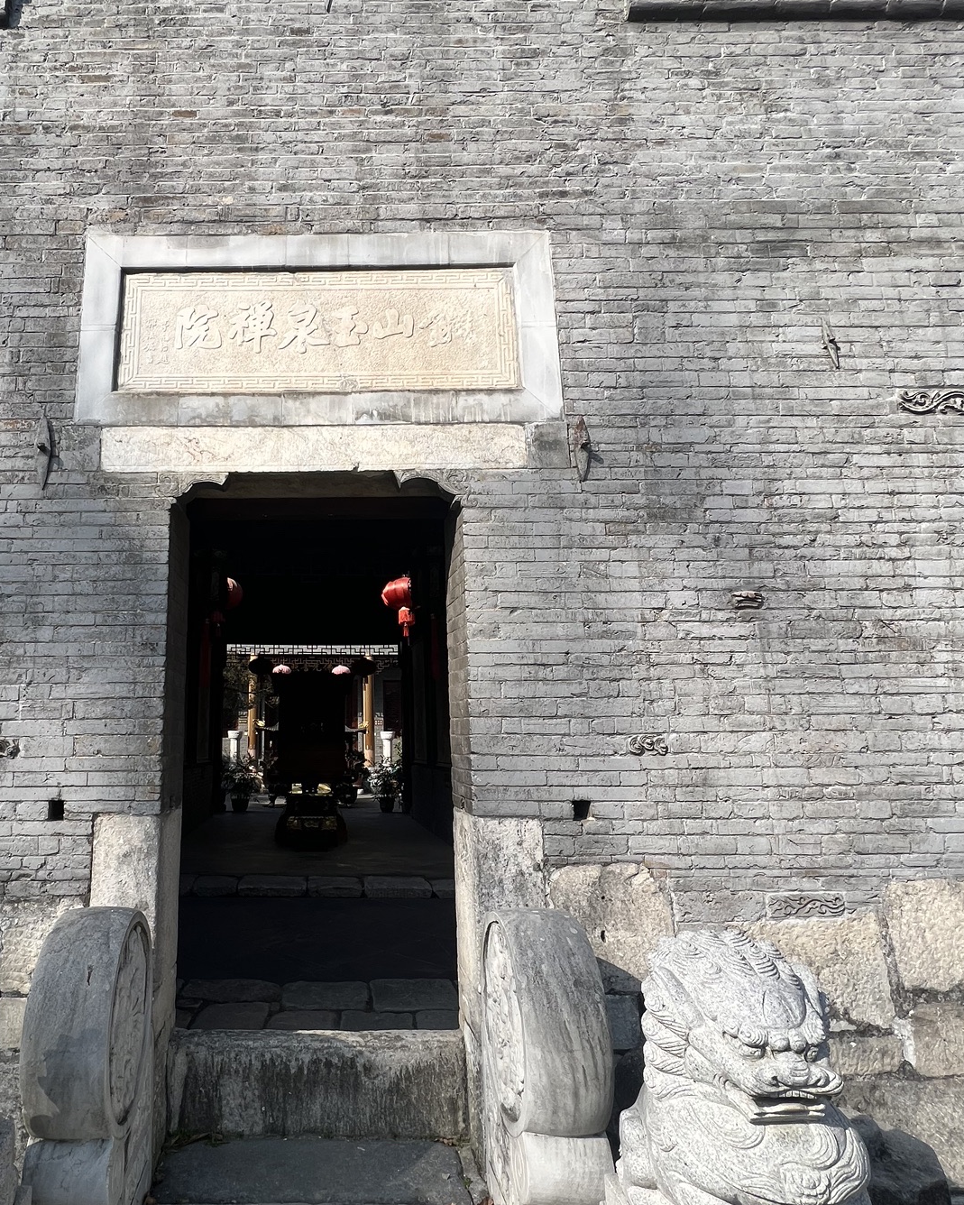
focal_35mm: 19
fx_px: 678
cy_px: 622
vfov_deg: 83.3
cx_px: 312
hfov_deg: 68.6
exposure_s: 1/1130
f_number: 1.8
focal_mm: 1.57
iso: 32
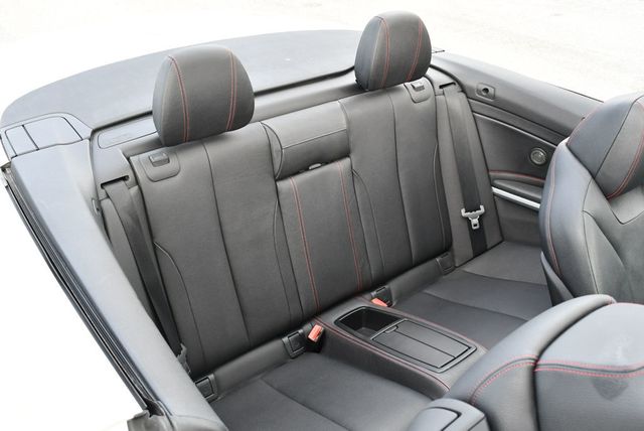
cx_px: 322
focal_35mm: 36
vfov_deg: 36.9
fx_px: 645
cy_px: 216
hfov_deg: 53.1
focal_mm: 18
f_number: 4.5
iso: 400
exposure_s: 1/250
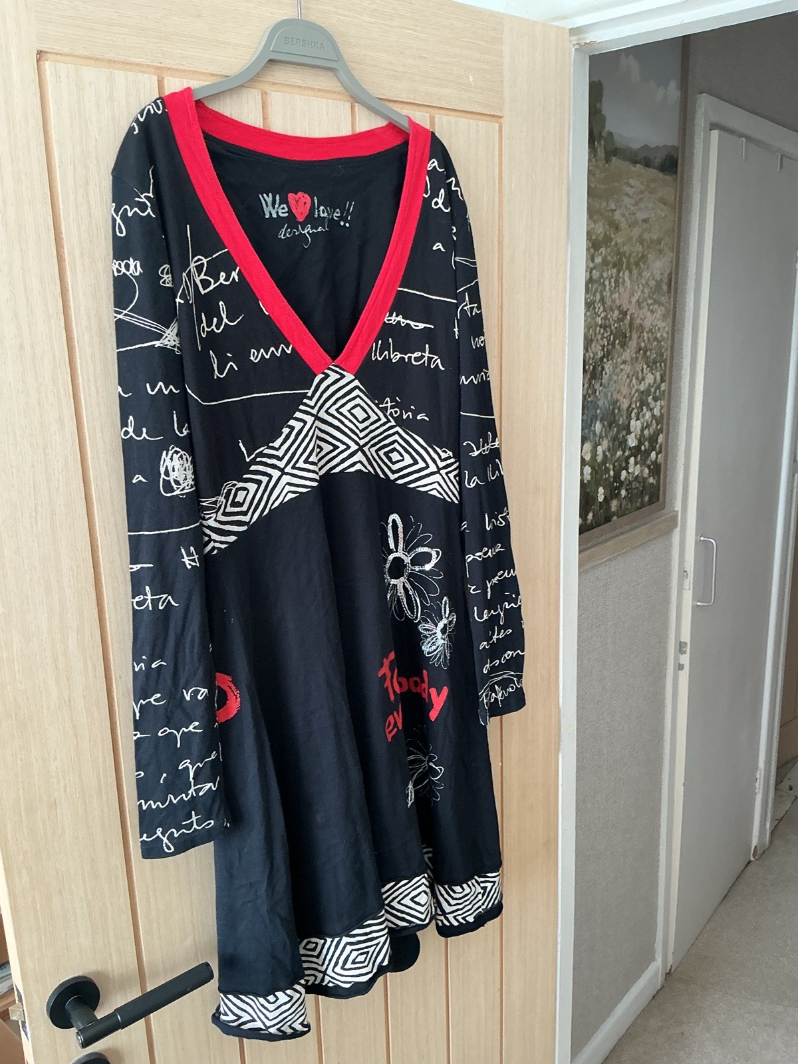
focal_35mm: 29
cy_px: 532
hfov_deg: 48.2
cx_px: 399
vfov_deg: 61.7
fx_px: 891
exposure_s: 1/50
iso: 80
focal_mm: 3
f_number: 1.8
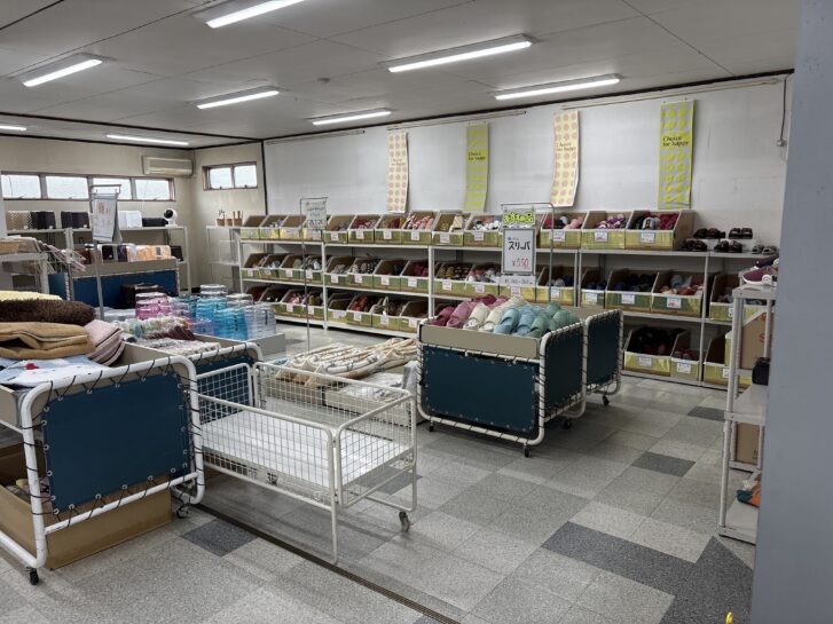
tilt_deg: -9.8
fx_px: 626
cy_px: 312
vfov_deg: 53.0
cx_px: 416
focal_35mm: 26
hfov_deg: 67.3
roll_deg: +1.7
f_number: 1.6
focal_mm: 5.96
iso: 125
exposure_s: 1/206
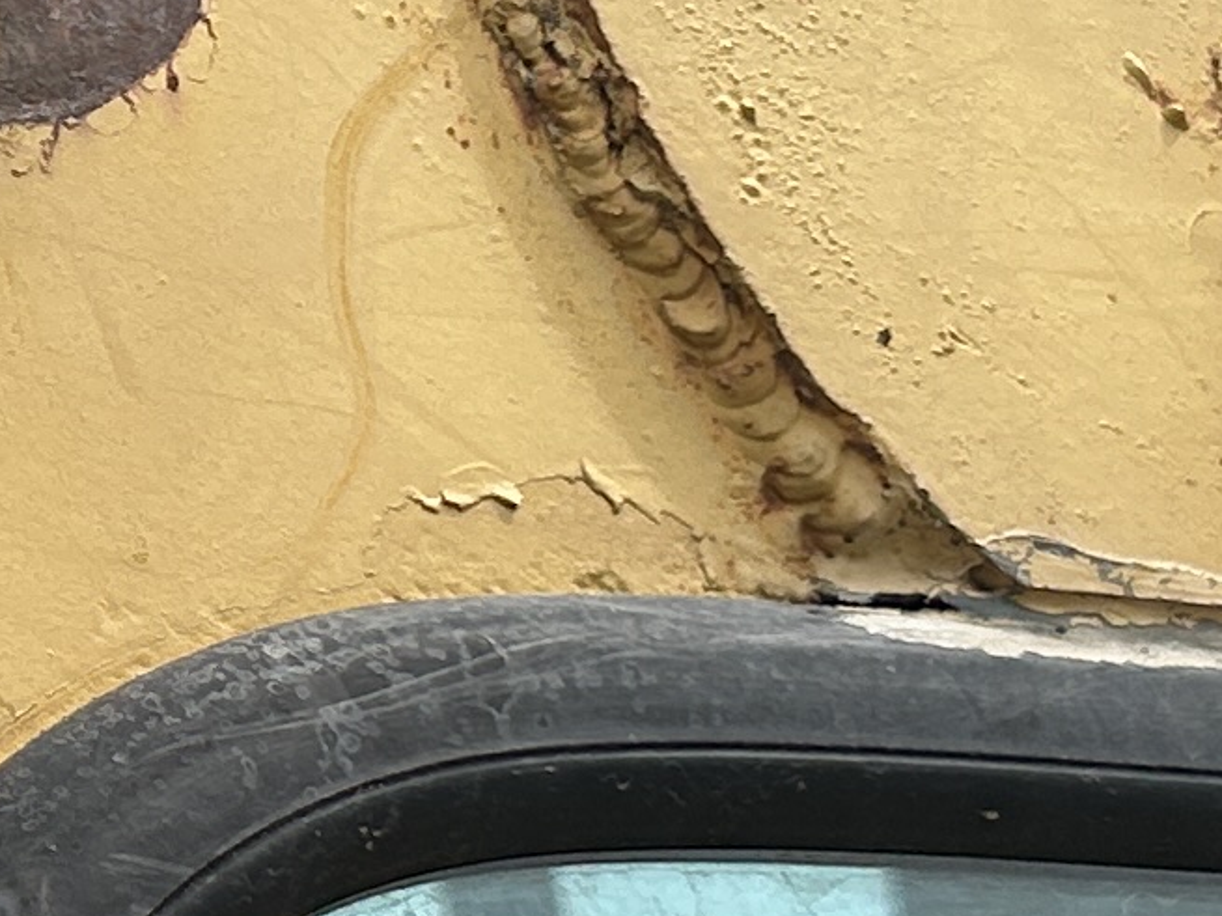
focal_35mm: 160
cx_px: 30
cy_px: 390
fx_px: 5647
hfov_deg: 12.2
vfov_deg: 9.3
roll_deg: +7.2
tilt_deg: +25.4
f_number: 1.5
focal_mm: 5.7
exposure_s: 1/3356
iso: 50
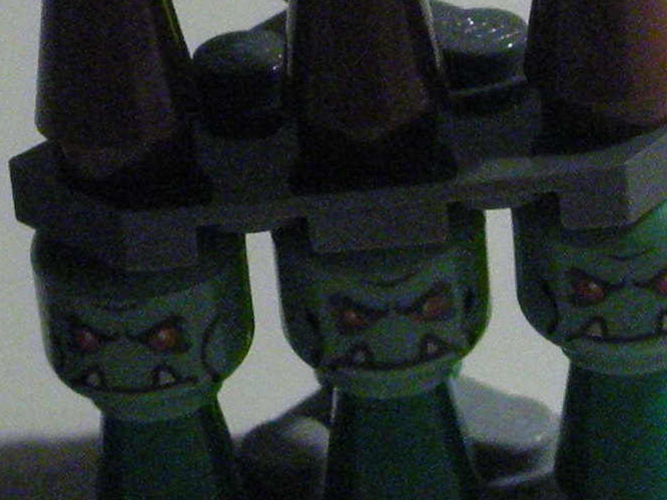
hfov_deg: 13.3
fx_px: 2851
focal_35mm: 148
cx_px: 298
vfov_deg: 9.7
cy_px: -311
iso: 400
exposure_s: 1/194
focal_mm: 5.8
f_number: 3
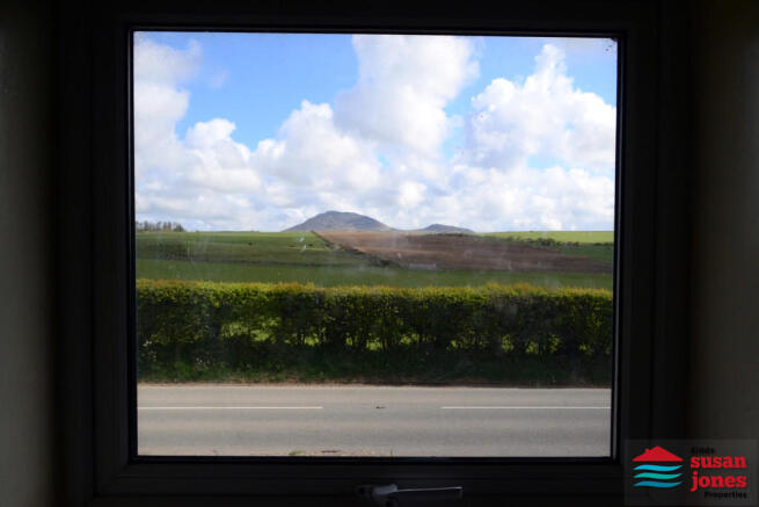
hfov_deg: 67.4
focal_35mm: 27
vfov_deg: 48.0
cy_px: 254
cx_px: 380
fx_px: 569
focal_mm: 18
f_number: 6.3
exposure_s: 1/2000
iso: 800
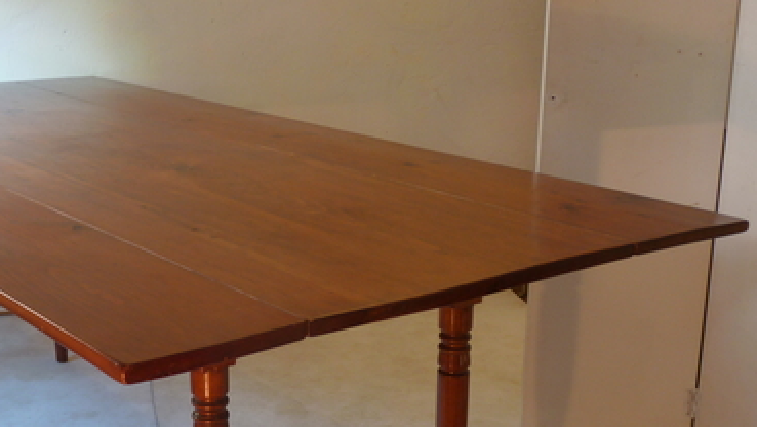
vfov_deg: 19.3
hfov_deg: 33.2
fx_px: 1245
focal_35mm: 62
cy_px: 314
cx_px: 191
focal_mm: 5.7
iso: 80
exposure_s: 1/8
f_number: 3.5
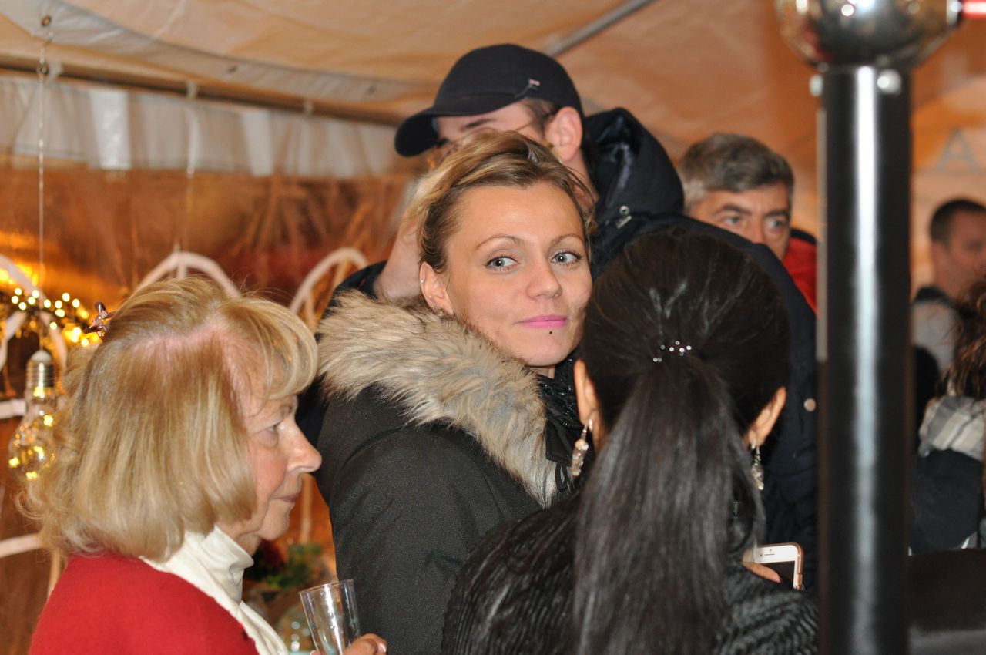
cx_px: 493
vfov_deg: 18.1
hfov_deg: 27.0
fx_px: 2052
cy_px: 328
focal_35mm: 75
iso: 800
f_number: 2.8
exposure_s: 1/60
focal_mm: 50
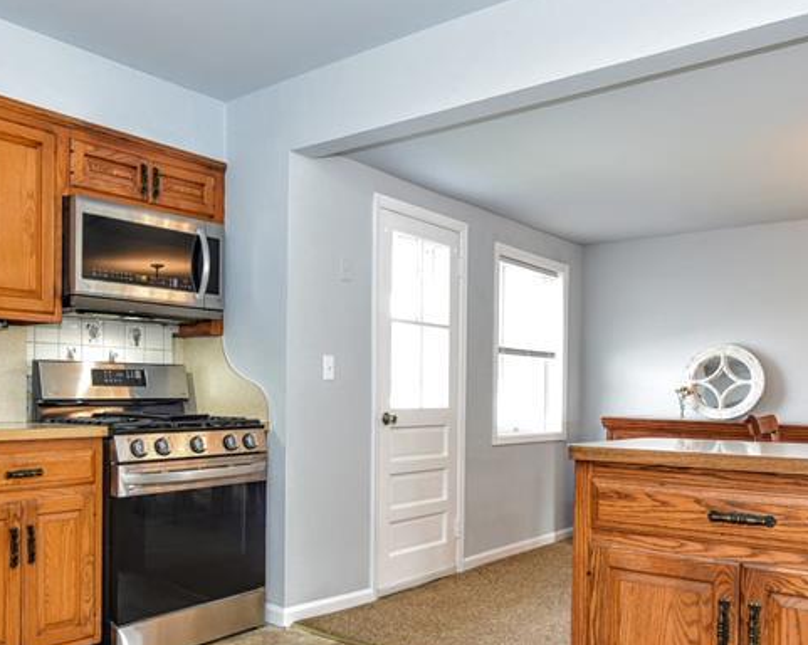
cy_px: 402
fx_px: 765
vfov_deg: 45.4
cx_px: 331
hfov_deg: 55.4
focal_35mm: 32
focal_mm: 16
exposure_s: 1/60
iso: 800
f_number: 3.5
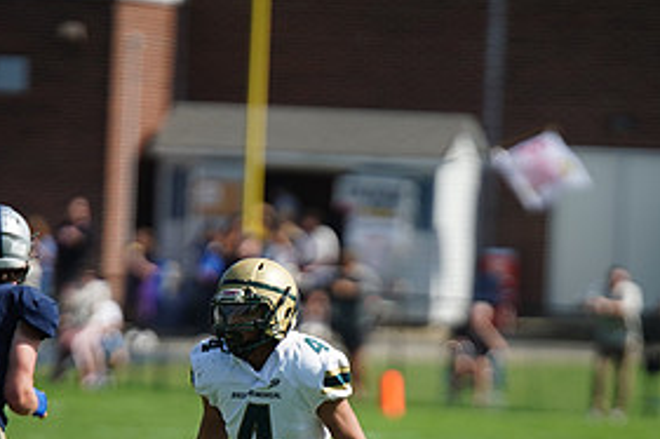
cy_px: 450
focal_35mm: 620
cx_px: 331
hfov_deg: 3.3
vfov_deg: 2.2
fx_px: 11360
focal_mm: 300
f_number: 2.8
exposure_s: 1/5000
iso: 400
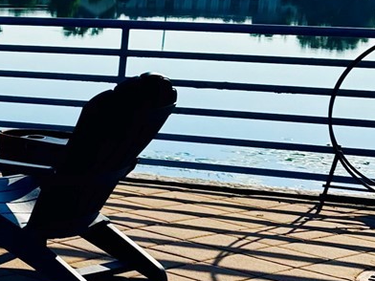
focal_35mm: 98
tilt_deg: -11.9
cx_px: -279
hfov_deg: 16.9
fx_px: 1062
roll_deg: -0.9
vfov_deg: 15.1
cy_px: 177
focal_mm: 6.76
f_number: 1.78
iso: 80
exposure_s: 1/7092
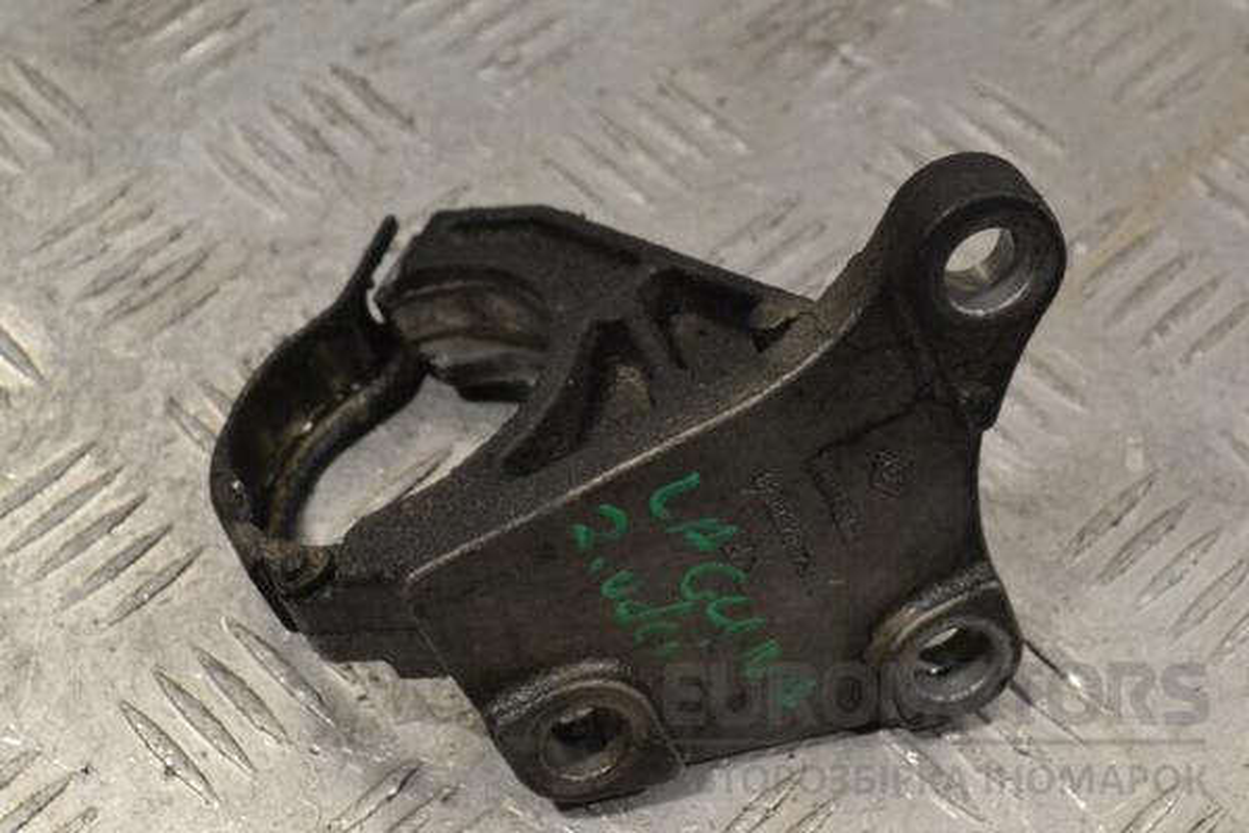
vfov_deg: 17.5
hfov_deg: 26.0
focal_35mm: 78
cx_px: 624
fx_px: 2706
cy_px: 416
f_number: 9
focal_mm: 52
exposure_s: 1/320
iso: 3200
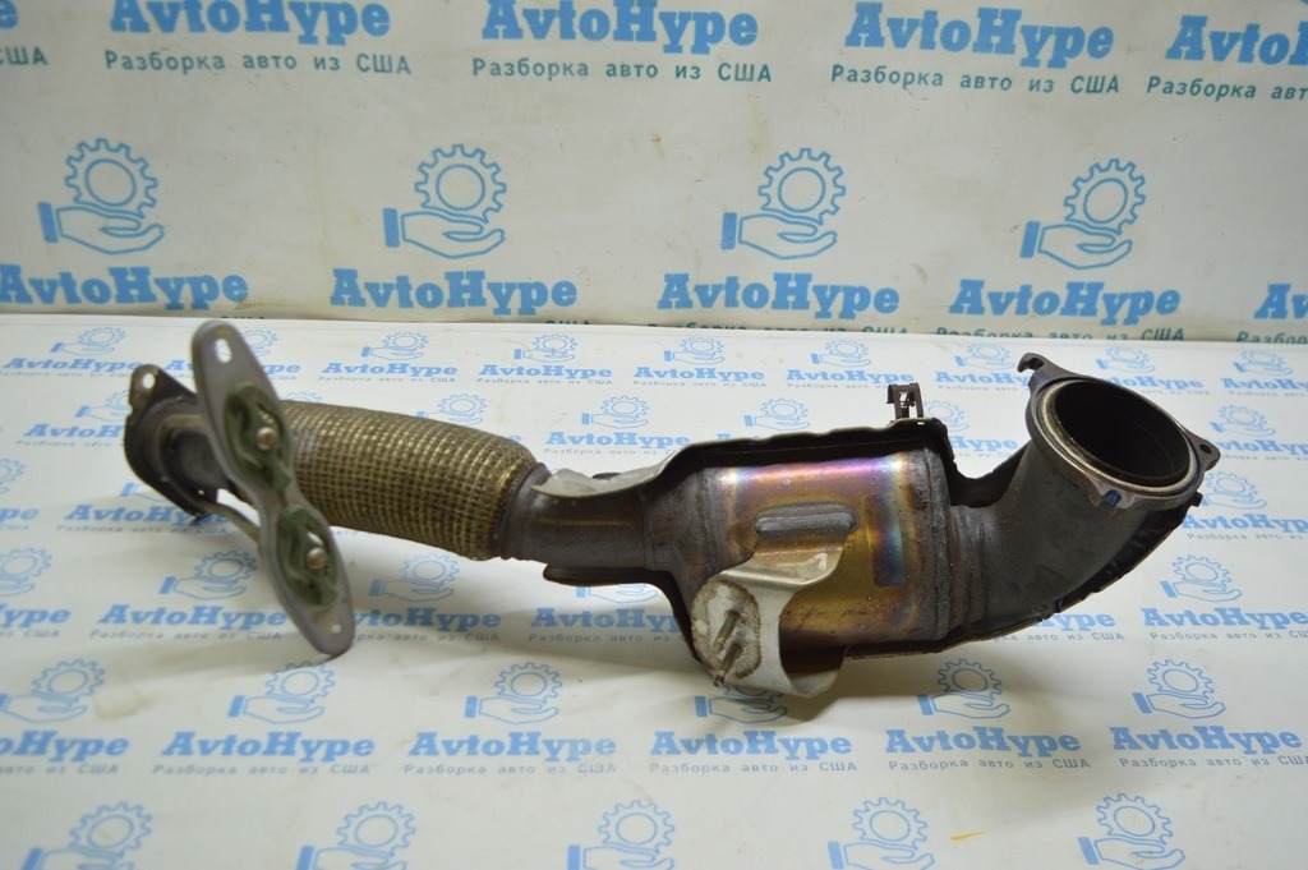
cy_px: 435
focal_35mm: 33
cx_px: 654
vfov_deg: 39.9
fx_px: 1198
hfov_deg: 57.3
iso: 400
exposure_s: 1/60
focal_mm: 22
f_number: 3.8
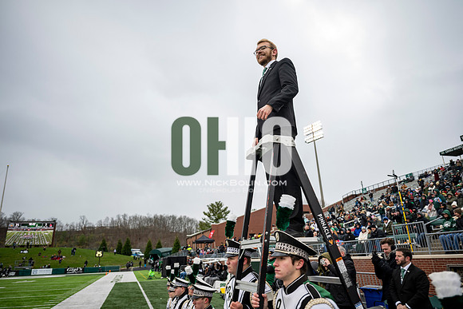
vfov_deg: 53.2
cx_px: 232
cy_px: 154
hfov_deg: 73.7
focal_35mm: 24
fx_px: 309
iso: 100
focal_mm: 24
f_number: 2.8
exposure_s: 1/500
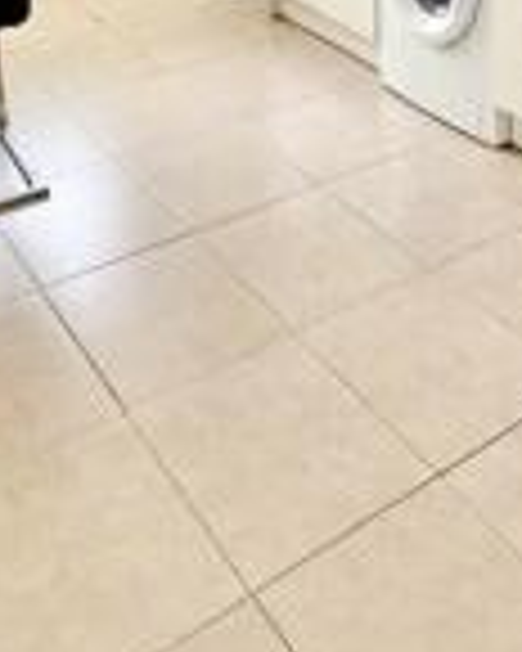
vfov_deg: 28.4
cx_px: 605
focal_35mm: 55
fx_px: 1062
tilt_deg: -8.3
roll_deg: -0.7
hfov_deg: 25.2
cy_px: -182
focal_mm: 2.22
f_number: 2.2
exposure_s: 1/60
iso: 500
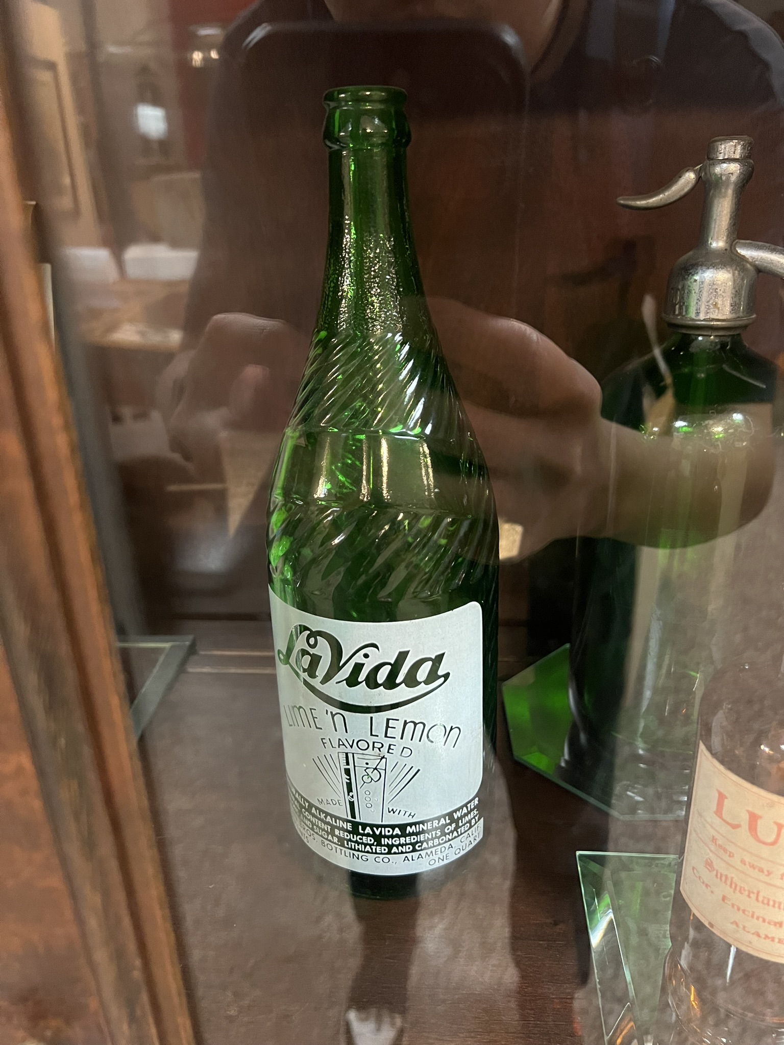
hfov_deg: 53.1
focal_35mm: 26
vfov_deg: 67.3
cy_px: 522
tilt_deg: -22.3
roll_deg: +3.0
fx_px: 785
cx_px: 392
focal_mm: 5.7
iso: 500
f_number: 1.5
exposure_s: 1/30
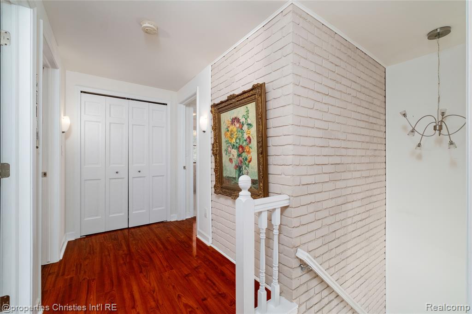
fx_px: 197
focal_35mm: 15
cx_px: 236
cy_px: 157
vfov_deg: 77.3
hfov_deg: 100.4
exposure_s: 1/125
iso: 640
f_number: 8
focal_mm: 10
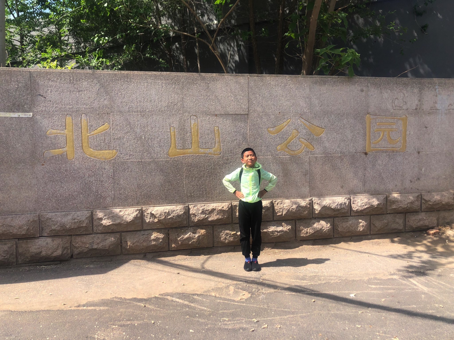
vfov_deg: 49.7
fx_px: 367
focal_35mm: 28
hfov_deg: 63.4
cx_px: 227
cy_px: 170
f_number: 1.8
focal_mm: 3.99
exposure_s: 1/1021
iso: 20
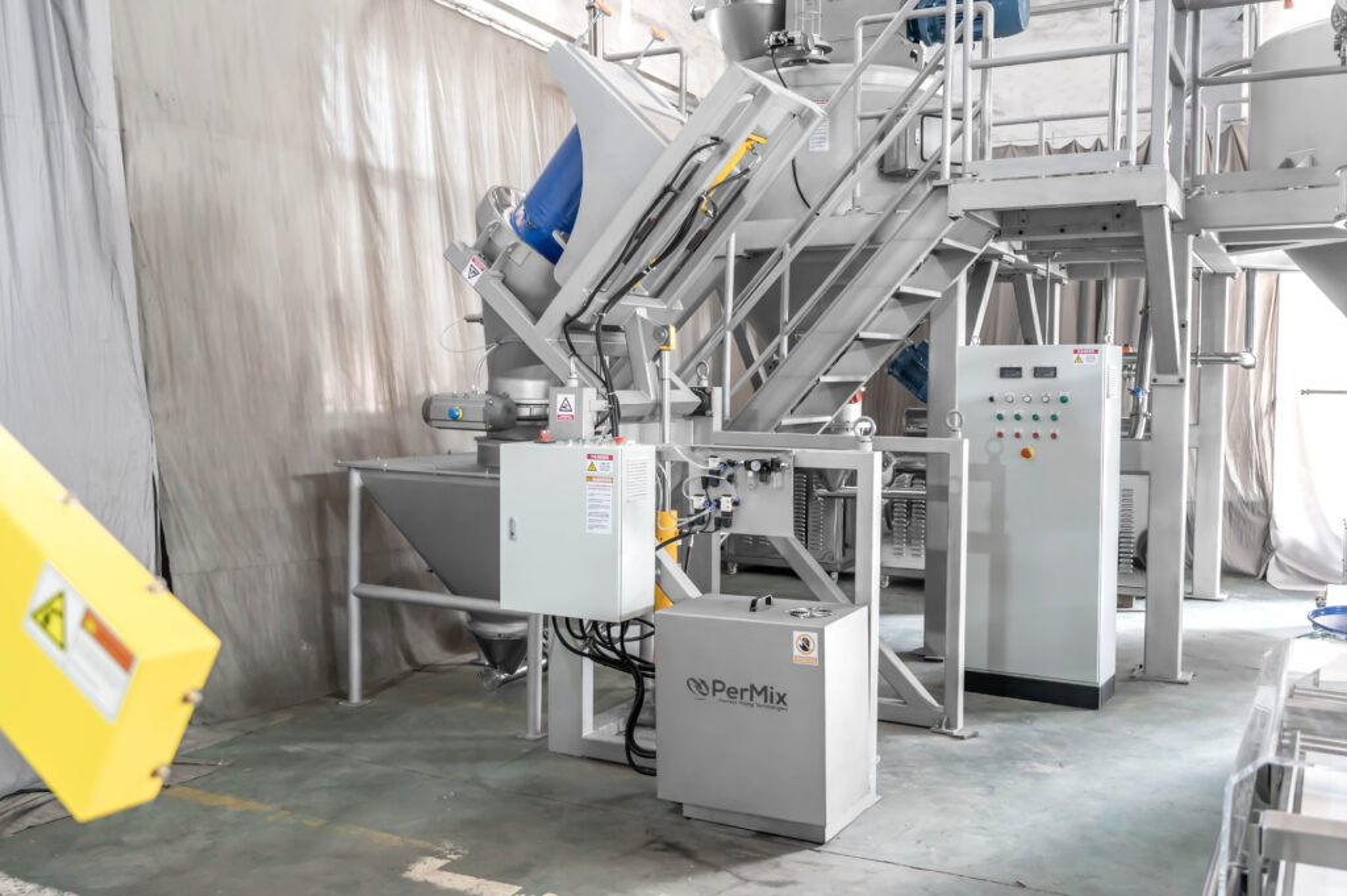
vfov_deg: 39.9
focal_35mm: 33
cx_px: 674
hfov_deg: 57.3
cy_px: 448
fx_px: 1234
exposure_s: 1/60
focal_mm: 33
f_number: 4
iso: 1600
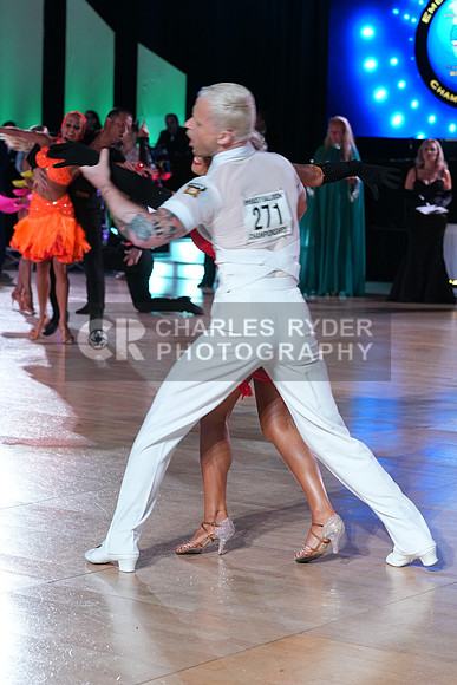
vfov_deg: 21.5
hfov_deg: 14.4
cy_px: 342
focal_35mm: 95
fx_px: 1808
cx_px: 228
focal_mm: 95
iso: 2500
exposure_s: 1/200
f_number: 5.6
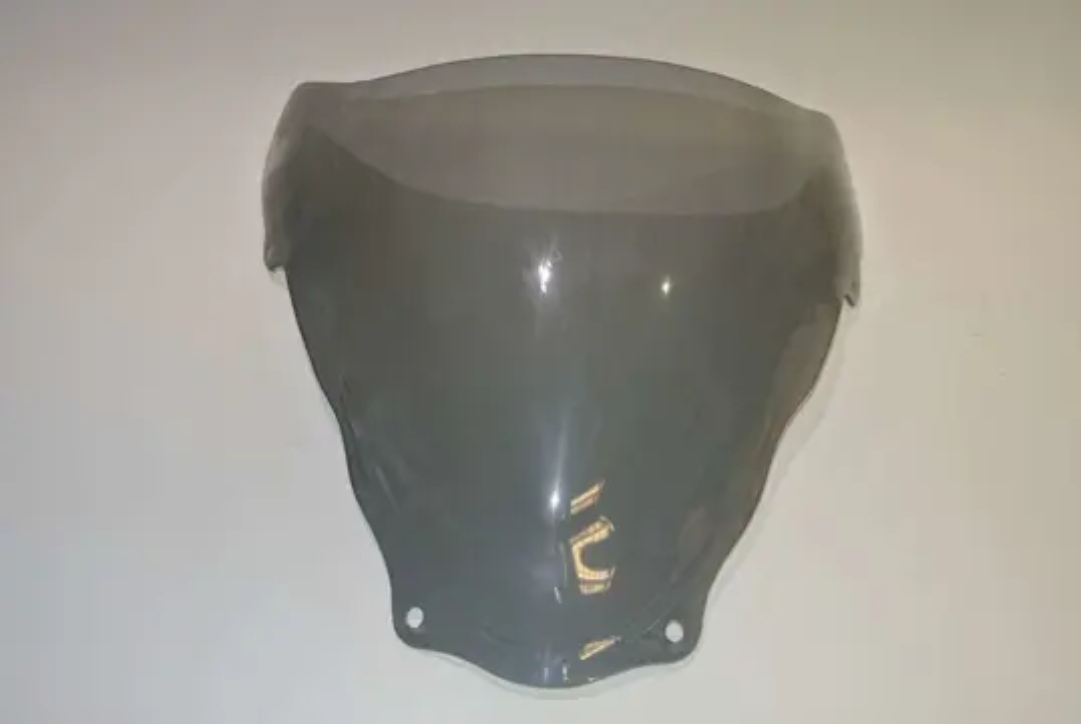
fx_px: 1082
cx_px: 540
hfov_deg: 53.1
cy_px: 362
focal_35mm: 36
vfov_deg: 37.0
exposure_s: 1/60
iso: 200
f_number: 4
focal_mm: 13.6
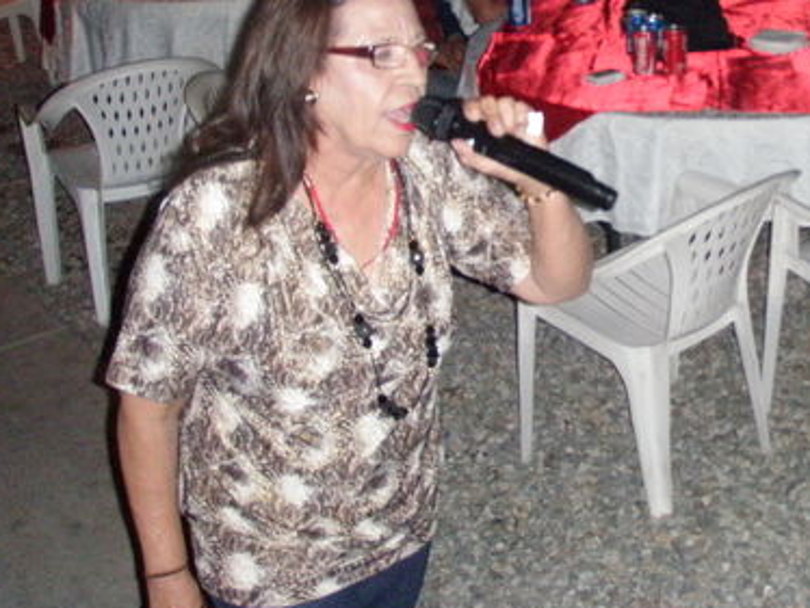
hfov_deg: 29.0
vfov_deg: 22.3
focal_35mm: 65
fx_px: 1522
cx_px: 667
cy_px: 104
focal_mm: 6.7
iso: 500
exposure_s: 1/30
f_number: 3.5
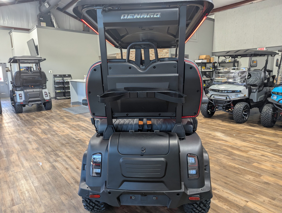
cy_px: 106
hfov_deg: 71.5
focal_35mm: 24
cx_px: 141
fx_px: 196
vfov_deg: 56.9
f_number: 1.85
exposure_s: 1/44.2
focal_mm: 6.81
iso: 125
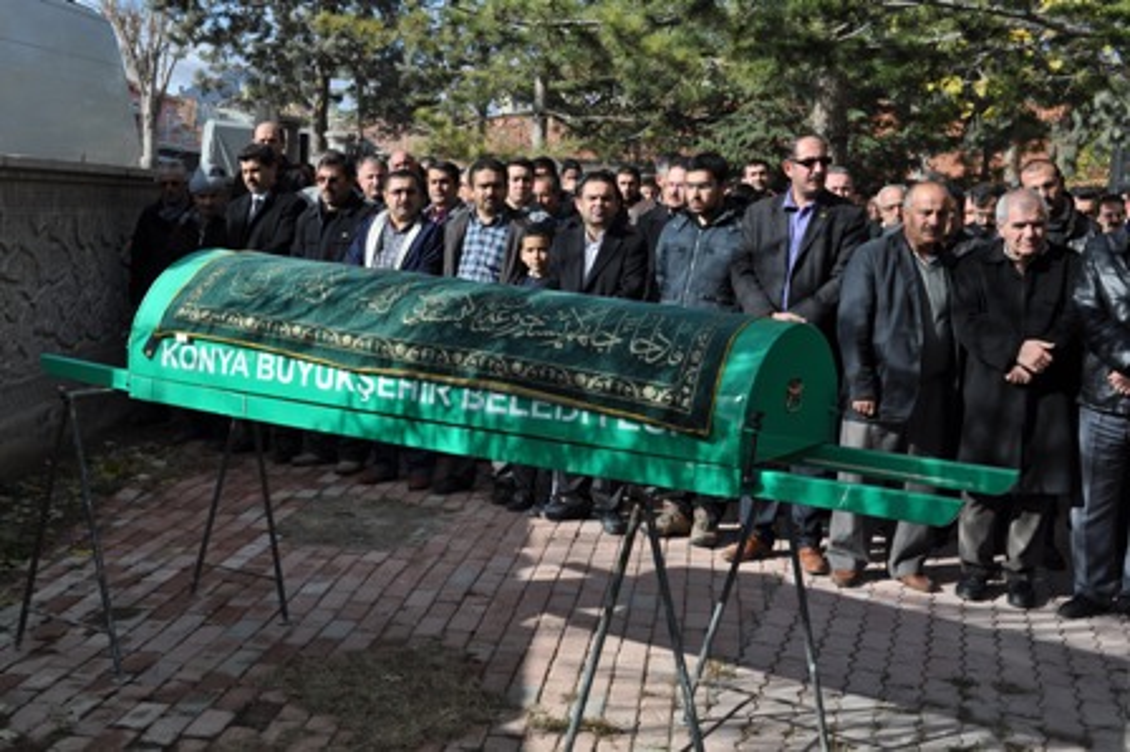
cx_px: 565
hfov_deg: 46.4
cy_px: 376
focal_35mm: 42
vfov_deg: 31.8
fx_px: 1317
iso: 200
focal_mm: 28
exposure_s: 1/320
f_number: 9
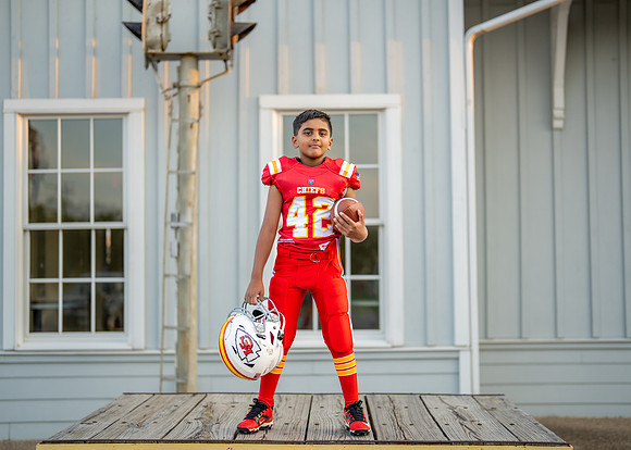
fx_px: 989
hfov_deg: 35.4
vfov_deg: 25.6
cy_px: 229
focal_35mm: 55
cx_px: 308
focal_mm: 50
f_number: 1.2
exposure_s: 1/2000
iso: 200
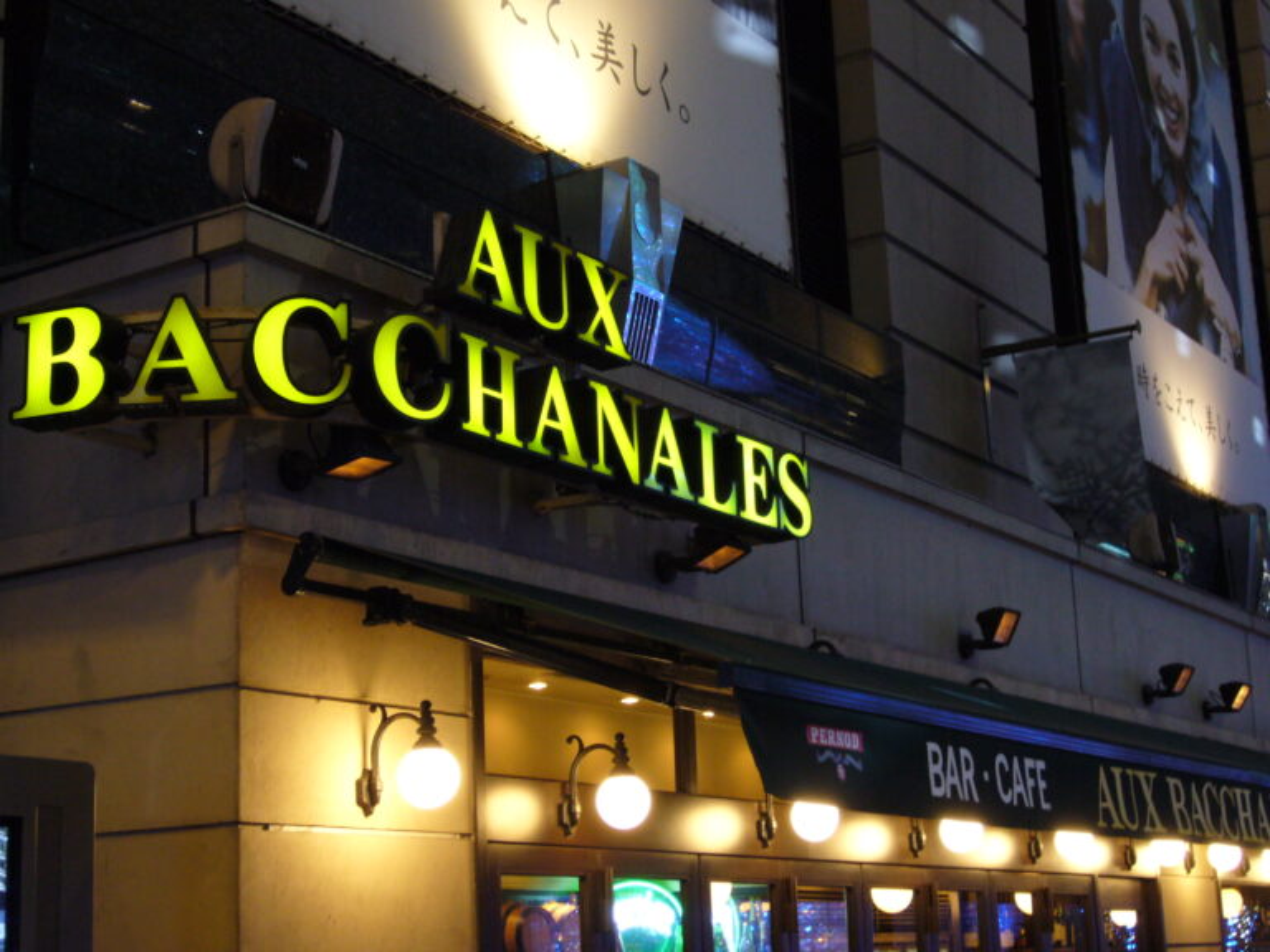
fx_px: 2201
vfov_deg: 24.4
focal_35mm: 60
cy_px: 476
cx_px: 635
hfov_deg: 32.2
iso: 200
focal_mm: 9.9
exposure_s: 1/8
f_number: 3.6
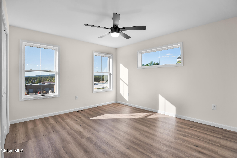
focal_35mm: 16
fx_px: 105
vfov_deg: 73.8
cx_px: 118
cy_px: 79
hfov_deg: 96.7
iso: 250
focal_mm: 16
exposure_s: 1/250
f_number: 5.6
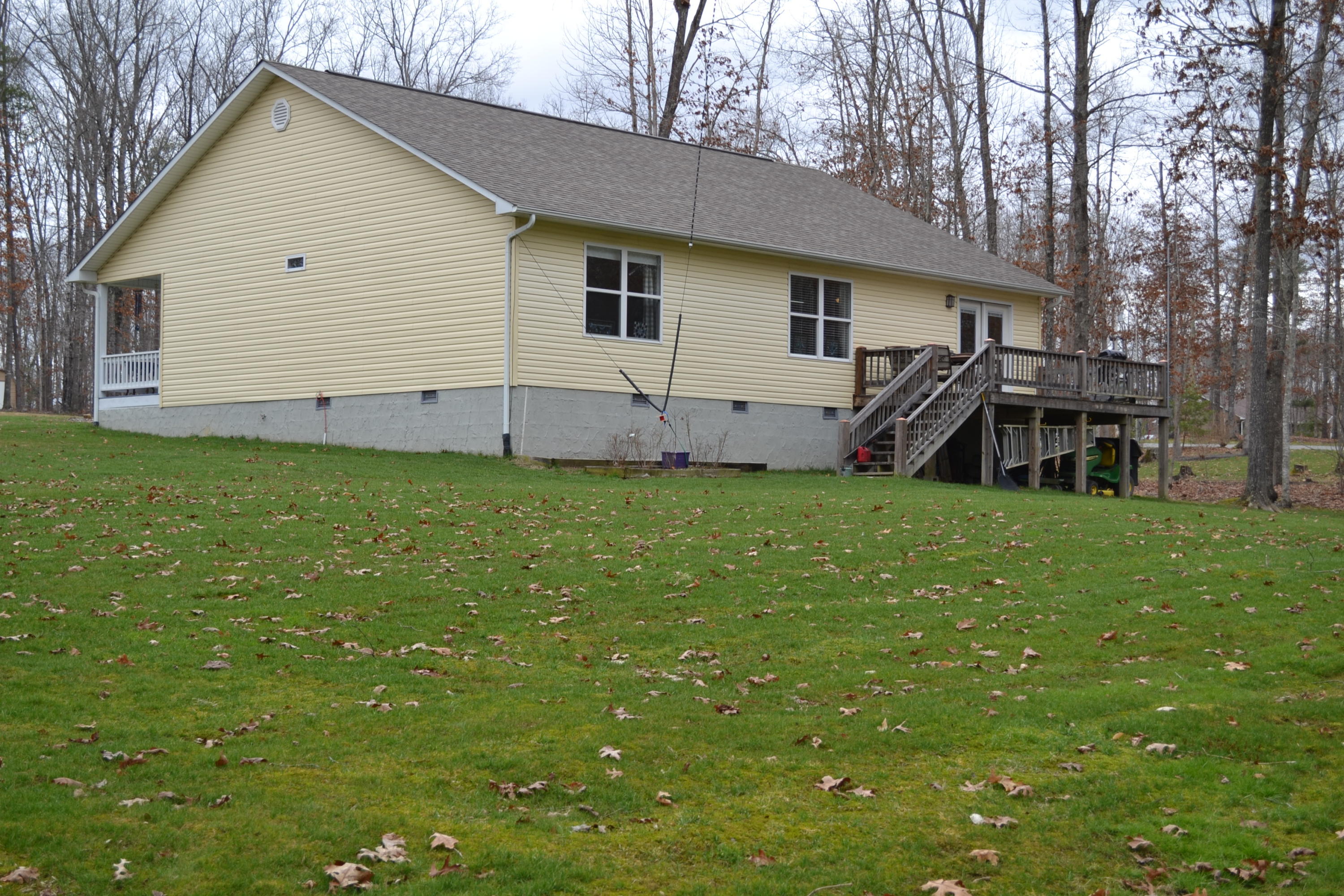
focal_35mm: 51
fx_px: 1904
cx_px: 672
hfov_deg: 38.9
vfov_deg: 26.5
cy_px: 448
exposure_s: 1/160
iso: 100
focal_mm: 34
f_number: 6.3
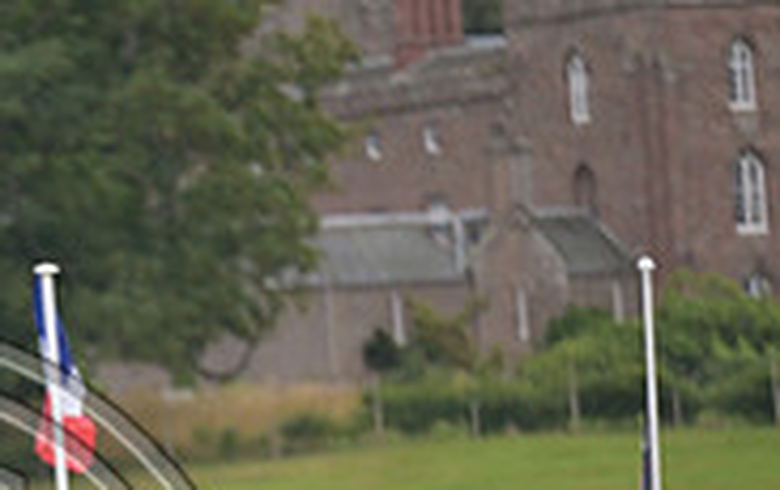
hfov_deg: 3.2
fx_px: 13732
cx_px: -209
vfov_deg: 2.0
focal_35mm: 645
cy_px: 688
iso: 280
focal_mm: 200
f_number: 3.2
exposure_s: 1/1250
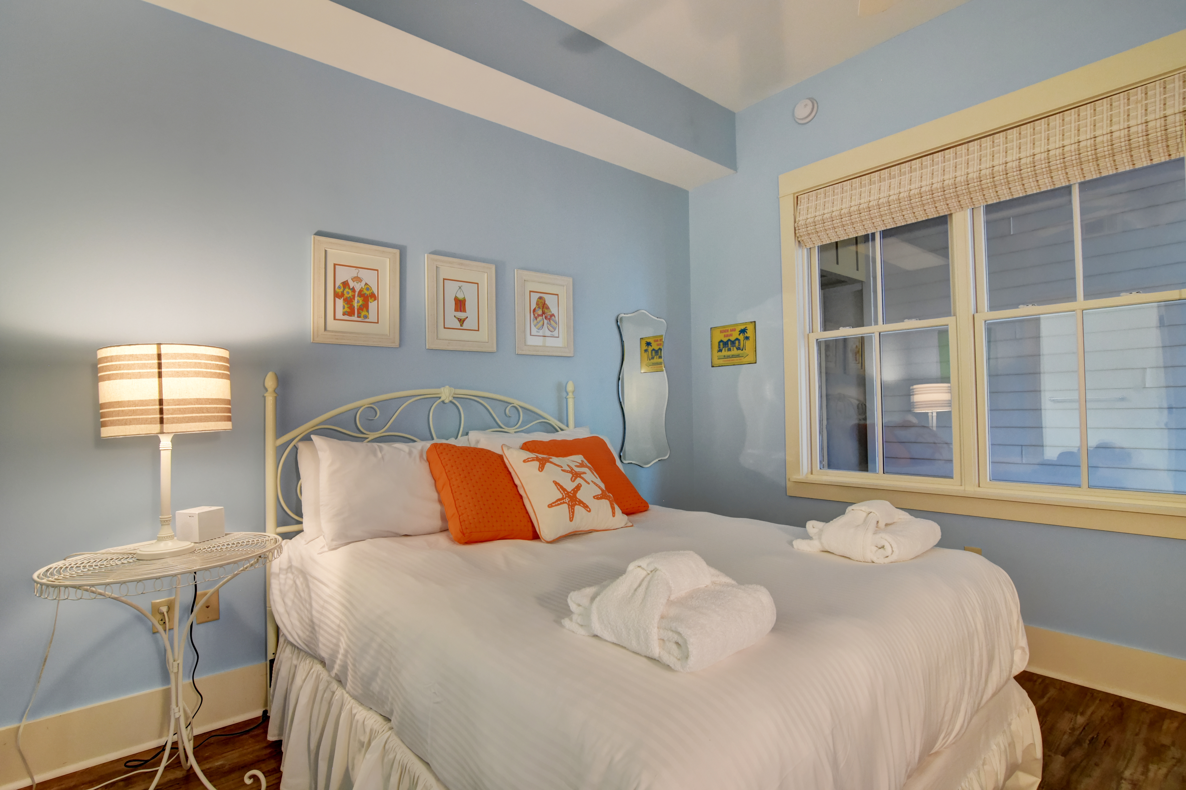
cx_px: 593
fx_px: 544
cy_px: 395
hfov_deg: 95.0
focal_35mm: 16
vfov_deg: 72.1
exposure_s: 1/8
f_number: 8
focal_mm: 11
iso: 1800
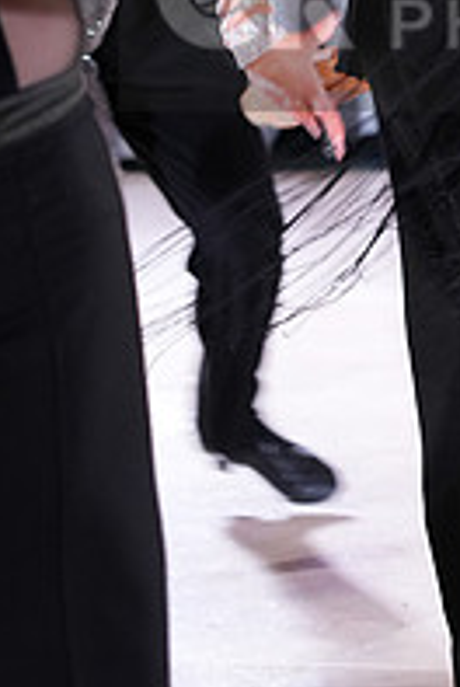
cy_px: -3
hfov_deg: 4.4
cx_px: 601
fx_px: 5901
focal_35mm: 309
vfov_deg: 6.6
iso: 1600
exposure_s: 1/200
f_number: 4
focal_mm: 105
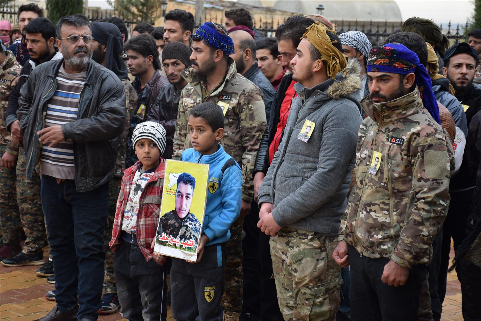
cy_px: 160
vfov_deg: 17.5
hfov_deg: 26.0
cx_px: 240
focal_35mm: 78
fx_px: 1042
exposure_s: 1/125
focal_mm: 52
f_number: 5.6
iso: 400
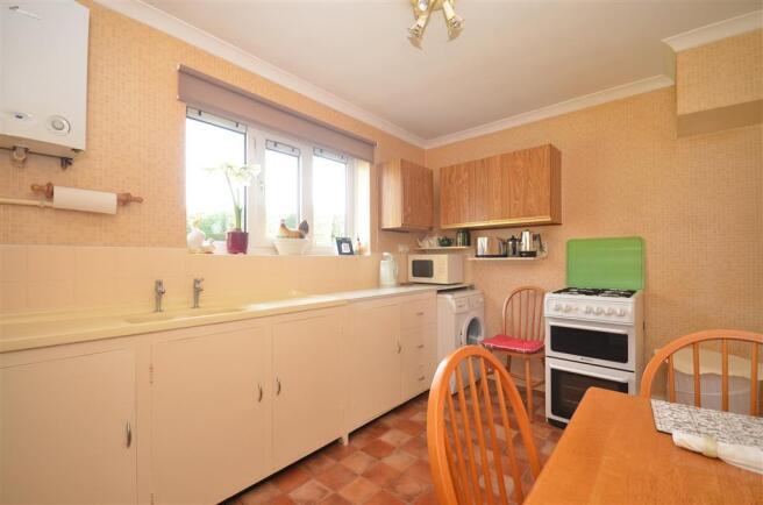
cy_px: 252
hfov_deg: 100.5
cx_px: 382
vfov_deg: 77.0
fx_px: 317
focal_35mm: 15
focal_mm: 10
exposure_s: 1/20
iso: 640
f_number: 7.1
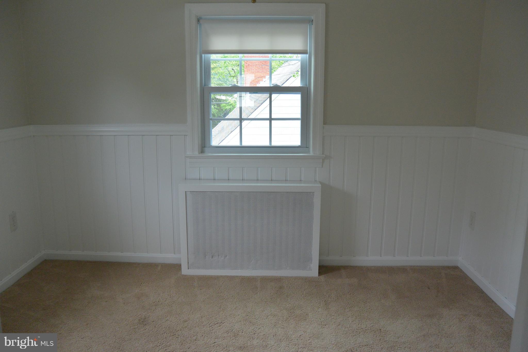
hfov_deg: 63.7
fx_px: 425
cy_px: 176
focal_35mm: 29
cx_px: 264
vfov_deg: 45.0
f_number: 4
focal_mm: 10.9
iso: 280
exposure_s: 1/125
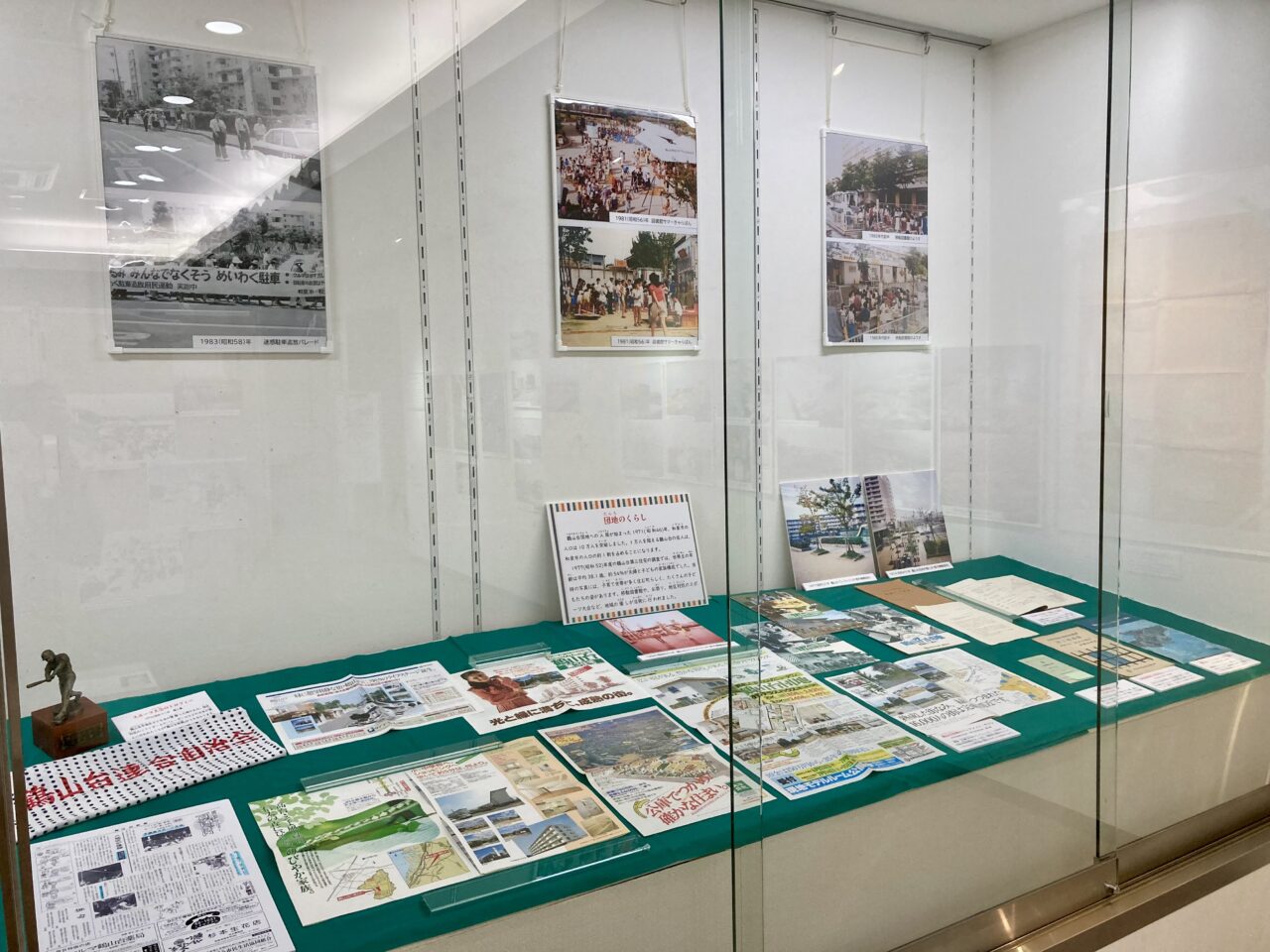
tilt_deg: -5.0
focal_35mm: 28
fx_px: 1027
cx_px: 635
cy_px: 476
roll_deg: +1.0
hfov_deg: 63.4
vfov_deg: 49.7
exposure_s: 1/120
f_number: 1.8
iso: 80
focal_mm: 3.99
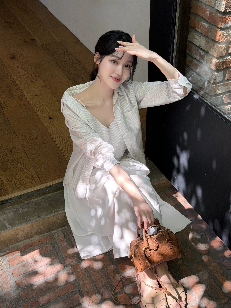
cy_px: 154
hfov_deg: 30.3
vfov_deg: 39.7
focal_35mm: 48
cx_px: 116
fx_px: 427
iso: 80
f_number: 1.78
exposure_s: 1/278
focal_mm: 6.76
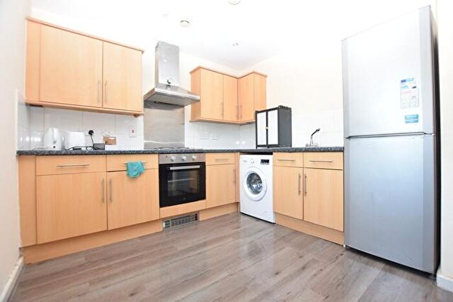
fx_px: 189
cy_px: 151
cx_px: 226
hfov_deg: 100.4
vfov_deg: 77.3
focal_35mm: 15
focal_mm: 10
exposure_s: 1/100
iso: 800
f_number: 5
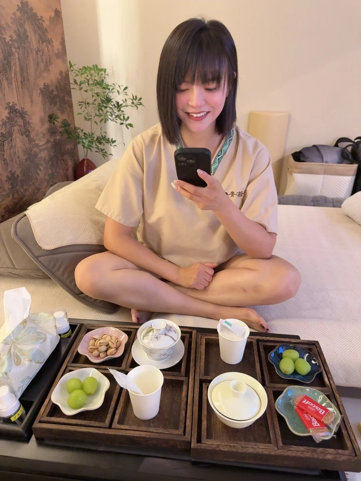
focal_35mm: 24
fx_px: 334
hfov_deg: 56.8
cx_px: 180
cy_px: 240
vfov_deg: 71.6
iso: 1000
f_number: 1.78
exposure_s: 1/33
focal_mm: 6.76
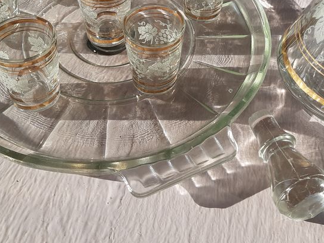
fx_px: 449
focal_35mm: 48
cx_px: 217
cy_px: 39
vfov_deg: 29.4
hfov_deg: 39.2
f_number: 1.7
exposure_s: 1/1427
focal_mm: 3.92
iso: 40
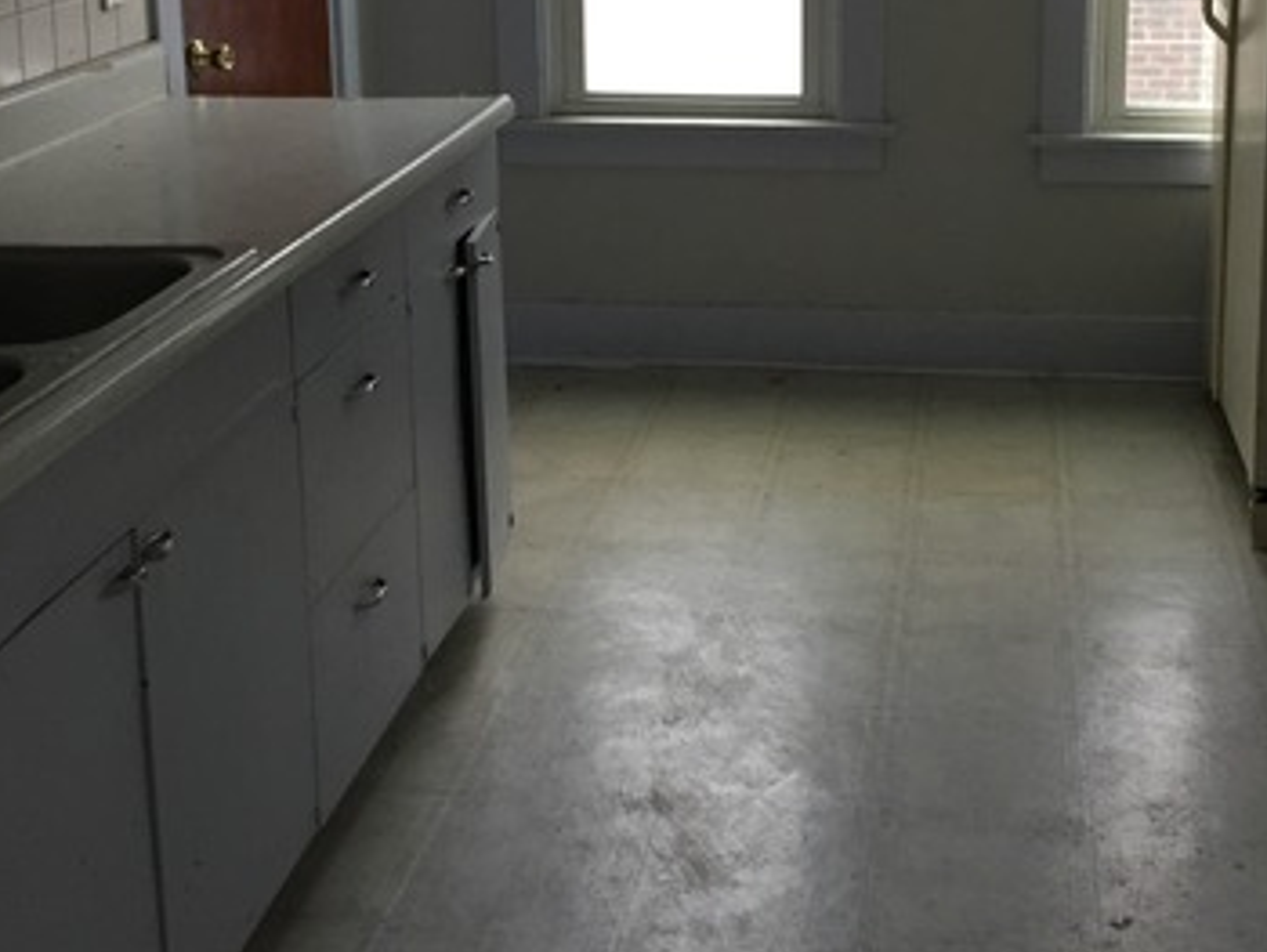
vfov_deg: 26.9
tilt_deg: -8.5
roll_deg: +1.4
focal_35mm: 53
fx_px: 1941
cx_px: 822
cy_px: 170
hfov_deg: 35.9
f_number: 2.2
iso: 125
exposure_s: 1/30
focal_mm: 4.15
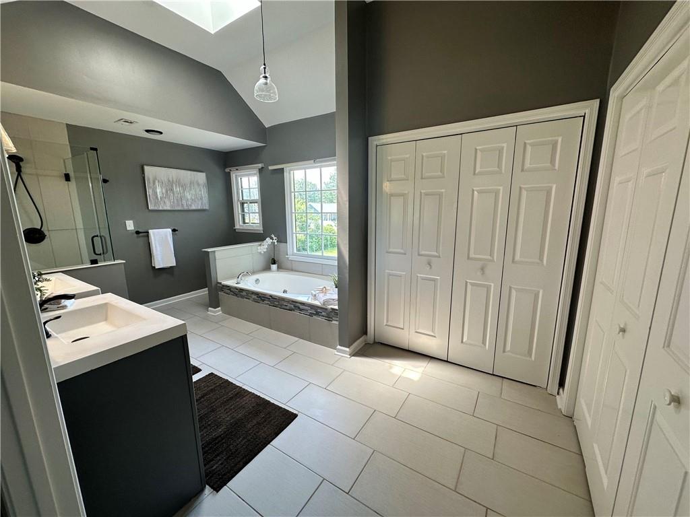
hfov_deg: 102.1
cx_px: 345
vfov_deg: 85.7
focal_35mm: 14
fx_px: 279
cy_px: 258
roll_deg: +0.8
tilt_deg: -11.2
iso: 80
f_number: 2.2
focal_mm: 2.22
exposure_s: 1/120
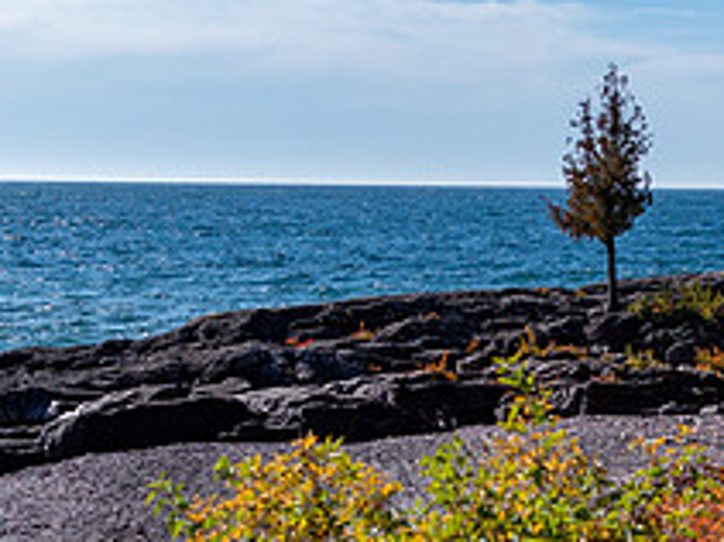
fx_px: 2153
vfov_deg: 14.3
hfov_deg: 18.8
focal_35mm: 103
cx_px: 618
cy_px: 389
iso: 200
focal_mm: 26
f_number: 4
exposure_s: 1/1600
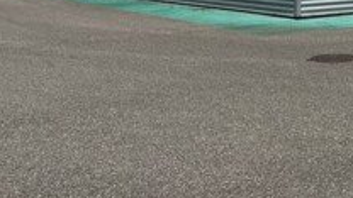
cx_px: 408
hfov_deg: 24.6
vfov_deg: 14.2
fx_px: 739
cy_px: -112
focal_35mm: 79
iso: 80
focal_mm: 6.86
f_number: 1.78
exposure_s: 1/8929
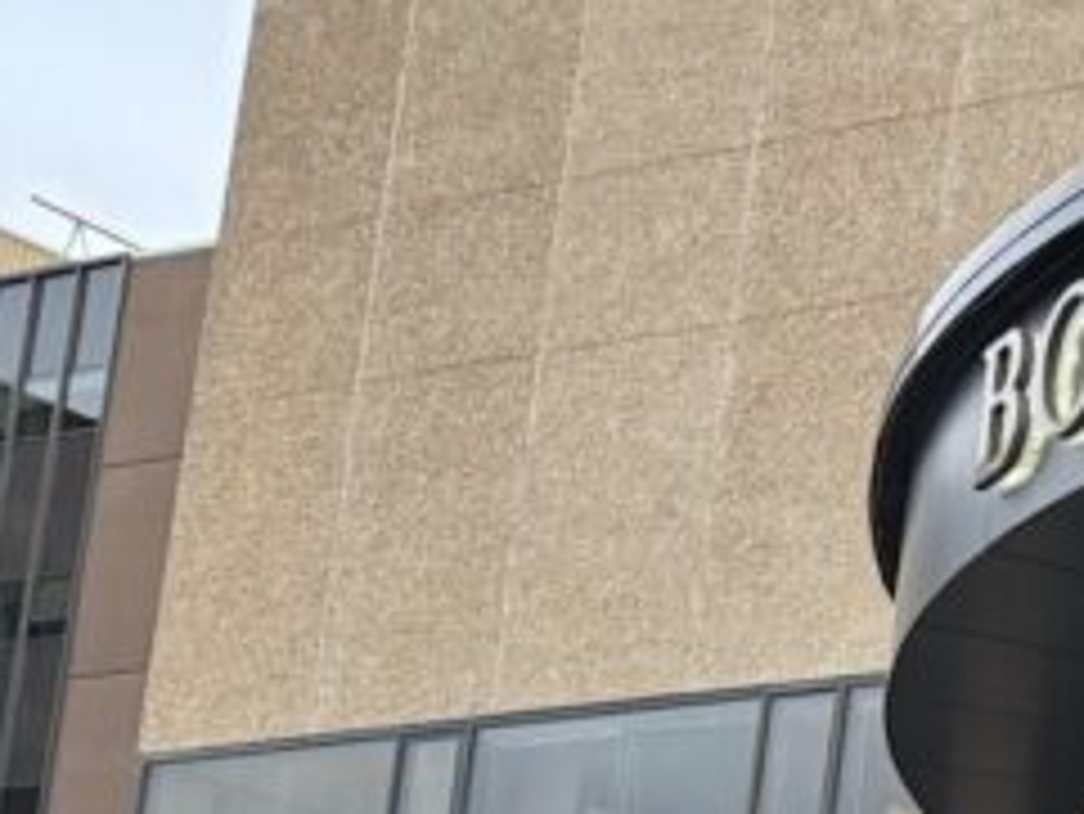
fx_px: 3196
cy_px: 1147
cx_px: 2262
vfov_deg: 13.8
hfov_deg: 15.1
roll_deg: -3.4
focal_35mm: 102
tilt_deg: +10.4
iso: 250
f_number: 1.78
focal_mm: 6.76
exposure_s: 1/60
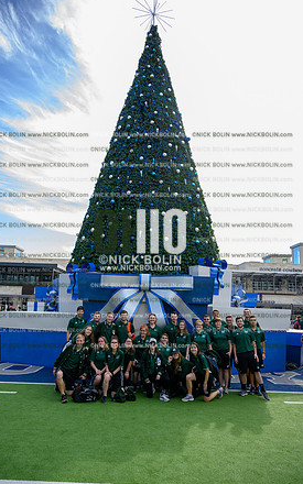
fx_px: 330
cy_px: 240
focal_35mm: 25
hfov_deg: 49.2
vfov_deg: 72.5
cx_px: 140
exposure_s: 1/250
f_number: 4
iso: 125
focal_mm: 24
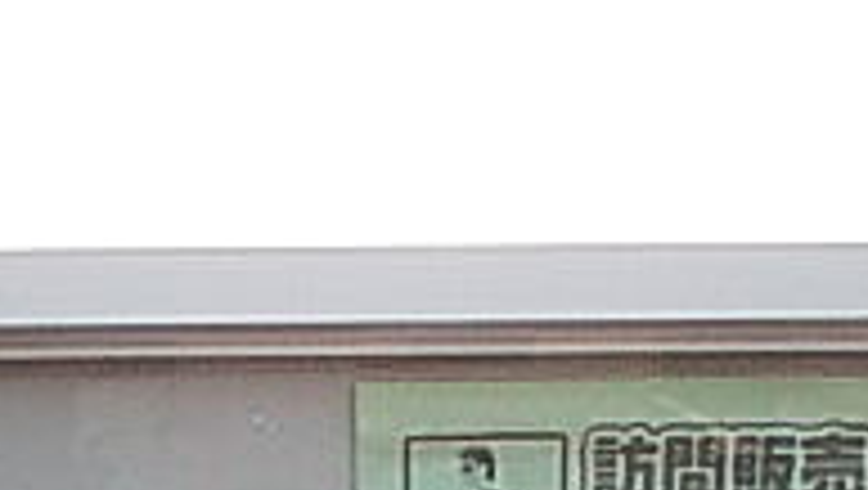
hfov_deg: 21.0
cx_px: 247
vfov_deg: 11.3
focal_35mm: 101
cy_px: 850
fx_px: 2327
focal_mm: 4
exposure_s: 1/40
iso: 200
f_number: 2.7
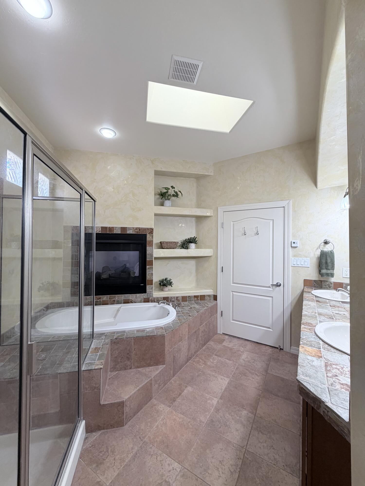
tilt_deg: +1.7
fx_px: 197
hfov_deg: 85.7
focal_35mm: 14
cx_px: 182
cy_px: 243
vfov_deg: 102.1
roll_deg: +0.0
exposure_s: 1/120
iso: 125
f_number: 2.2
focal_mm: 2.22
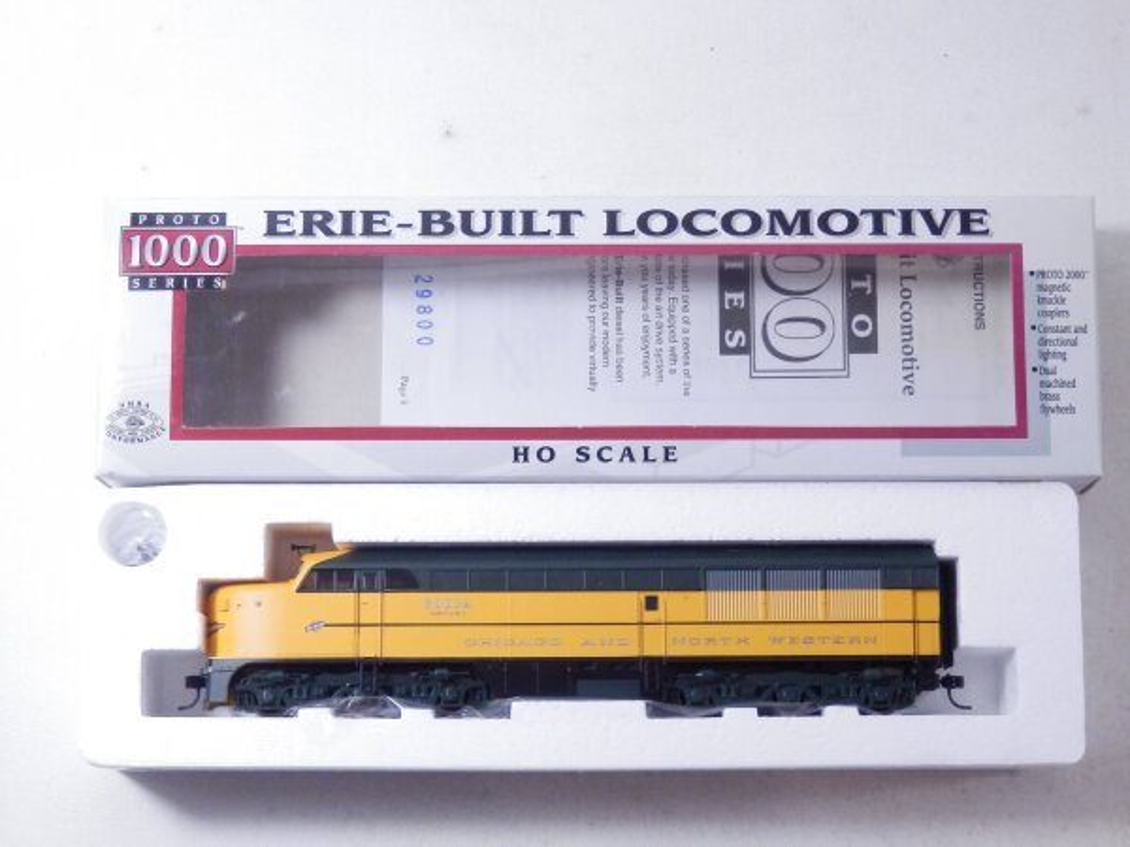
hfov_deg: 29.4
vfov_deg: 22.3
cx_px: 565
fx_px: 2154
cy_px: 424
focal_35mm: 66
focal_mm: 11.9
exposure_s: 1/160
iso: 640
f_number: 4.4
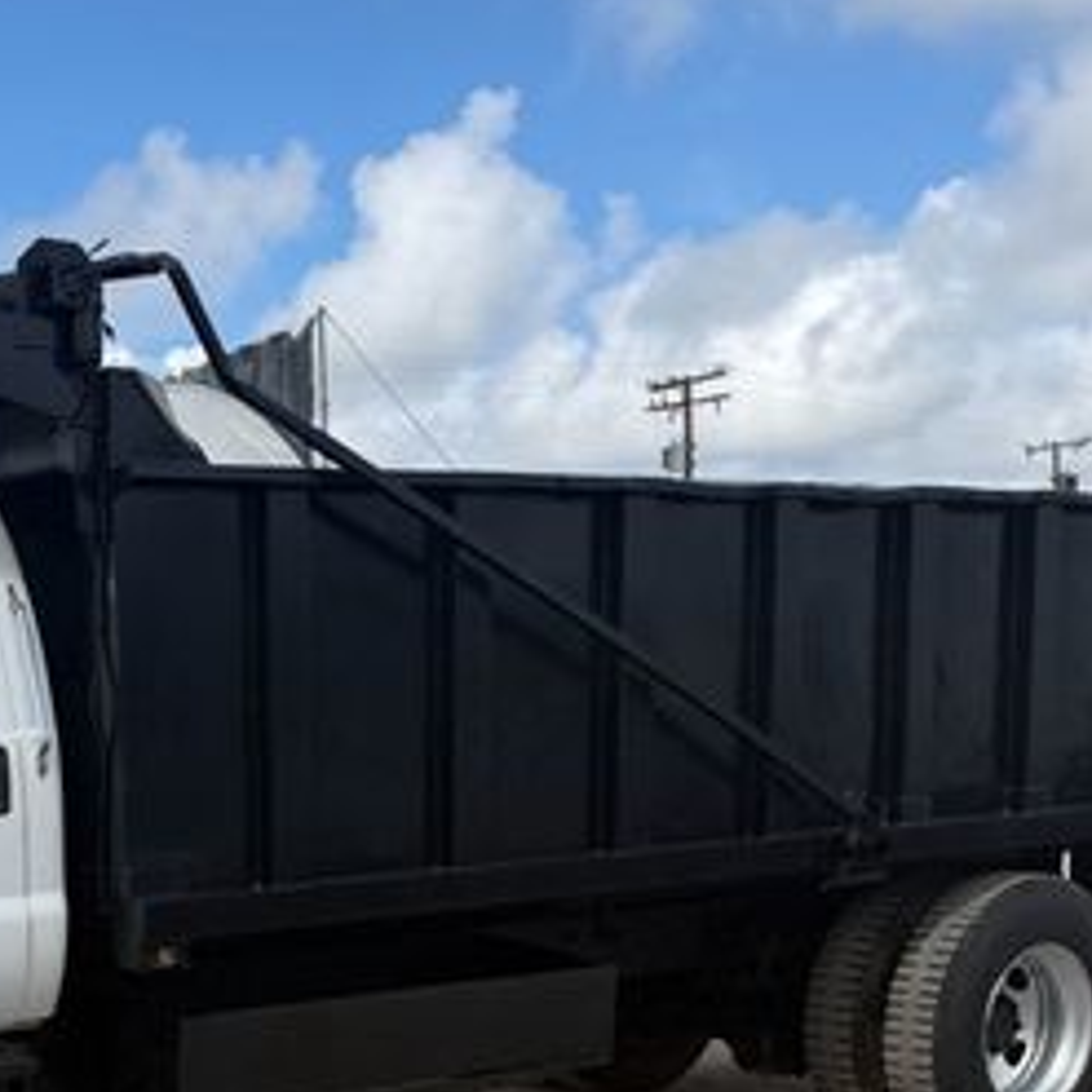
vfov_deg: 29.4
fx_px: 1963
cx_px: 119
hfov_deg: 29.8
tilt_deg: -4.3
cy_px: 1039
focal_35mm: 55
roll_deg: +0.0
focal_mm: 6.93
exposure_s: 1/4975
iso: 80
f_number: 1.8
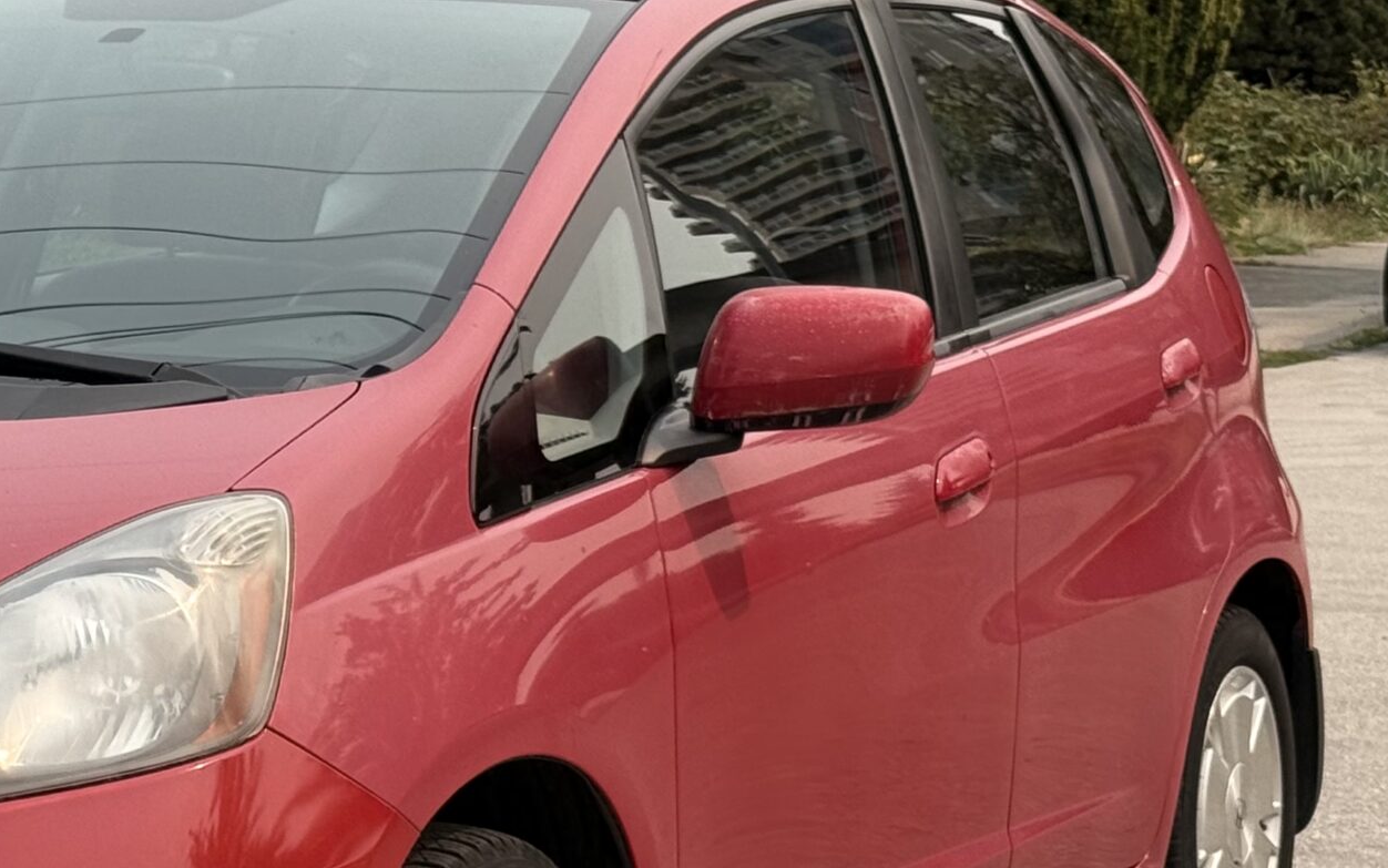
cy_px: 637
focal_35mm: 104
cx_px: 13
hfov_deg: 19.5
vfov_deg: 12.6
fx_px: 3935
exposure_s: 1/3226
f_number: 1.78
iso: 80
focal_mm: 6.76
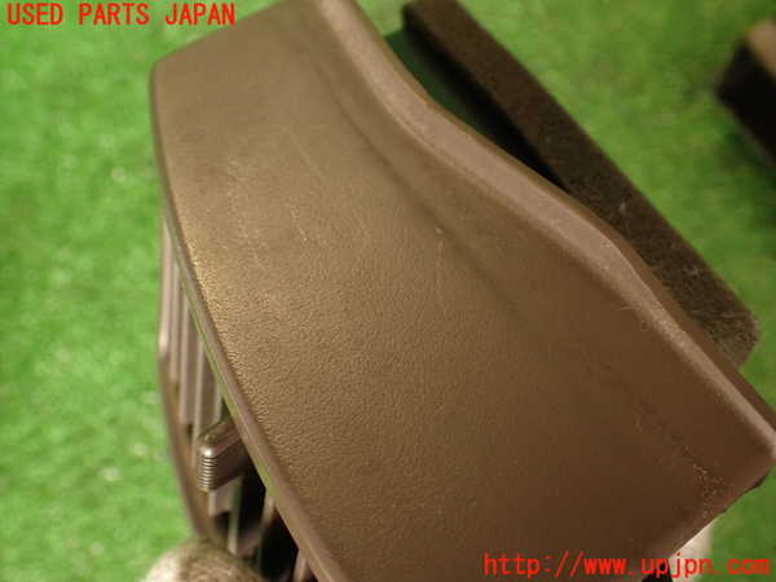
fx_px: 717
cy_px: 291
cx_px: 388
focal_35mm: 32
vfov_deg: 44.2
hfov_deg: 56.8
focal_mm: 5.79
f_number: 2.4
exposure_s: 1/40
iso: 200
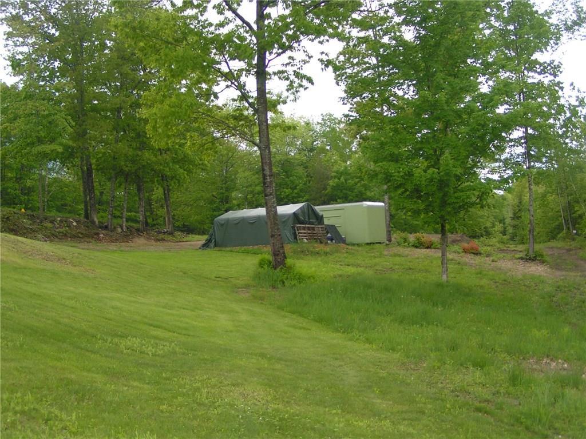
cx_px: 293
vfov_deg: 37.7
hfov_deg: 49.0
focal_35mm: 38
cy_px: 220
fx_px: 643
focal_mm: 5.8
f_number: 2.8
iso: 80
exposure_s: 1/250
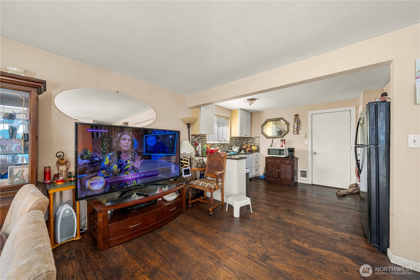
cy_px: 140
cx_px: 210
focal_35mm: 12
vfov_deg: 90.0
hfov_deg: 112.6
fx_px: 140
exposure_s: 1/10
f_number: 8
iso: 1000
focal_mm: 12
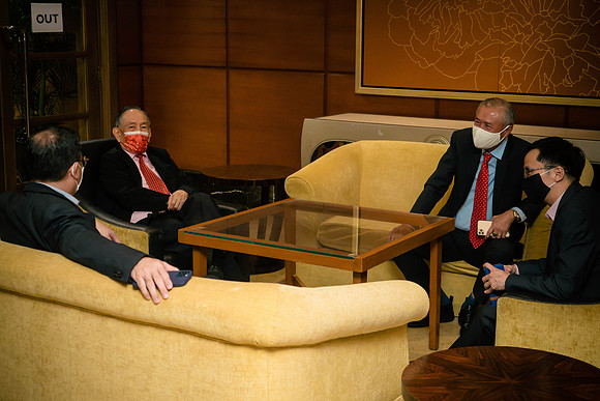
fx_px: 971
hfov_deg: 34.3
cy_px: 200
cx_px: 300
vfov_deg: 23.3
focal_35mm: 58
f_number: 2.8
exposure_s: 1/80
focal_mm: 27
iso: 1600
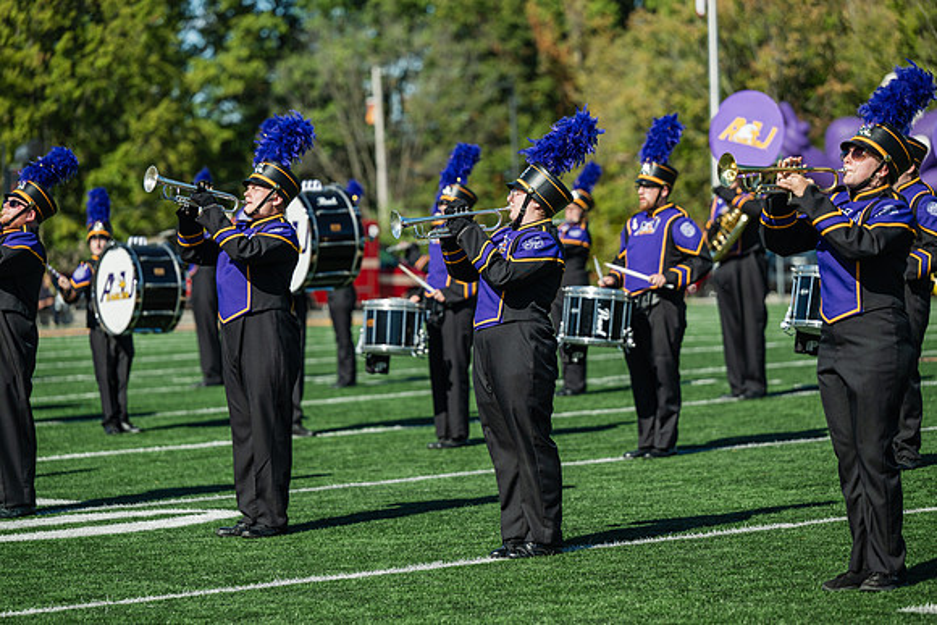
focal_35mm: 130
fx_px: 3384
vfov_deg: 10.6
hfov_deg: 15.8
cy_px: 312
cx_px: 468
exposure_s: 1/1600
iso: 100
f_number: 3.2
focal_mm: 130
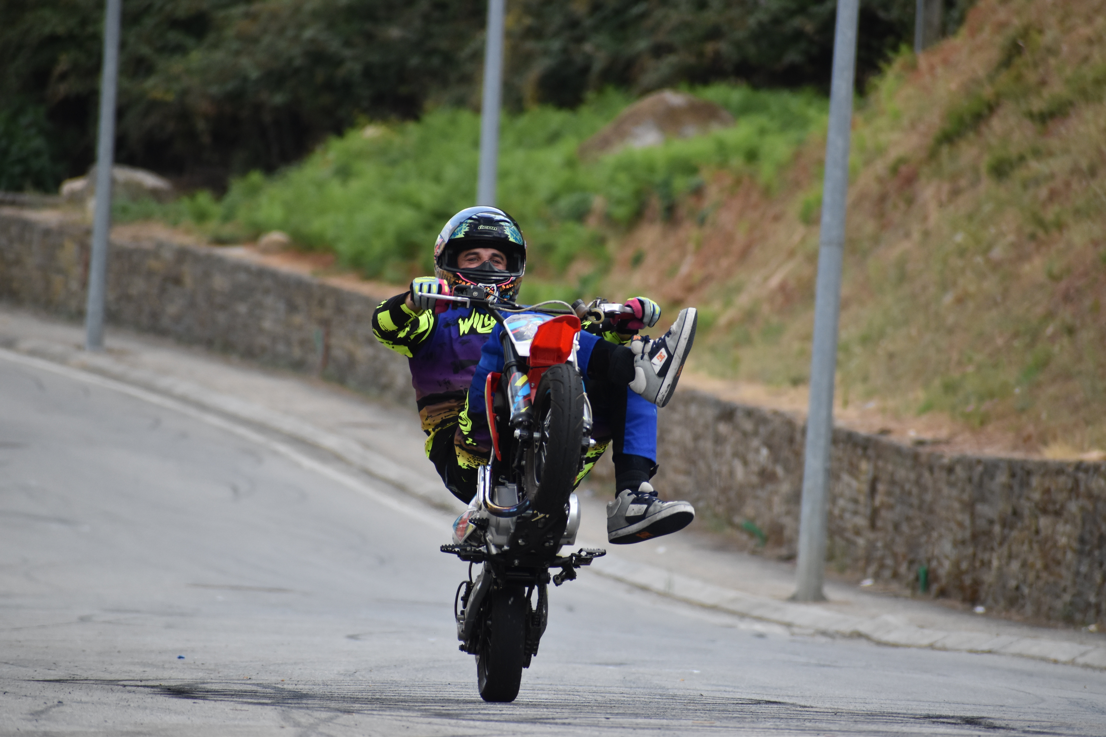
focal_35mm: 450
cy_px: 368
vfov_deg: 3.1
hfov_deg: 4.6
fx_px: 13824
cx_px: 553
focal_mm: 300
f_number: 6.3
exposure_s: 1/800
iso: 800
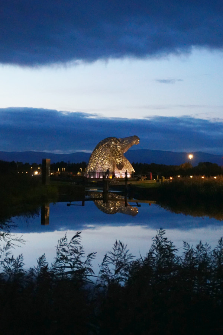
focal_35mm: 62
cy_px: 168
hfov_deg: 22.1
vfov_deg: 32.6
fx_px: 571
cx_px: 112
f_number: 5.6
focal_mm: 41
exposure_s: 1/8
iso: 3200
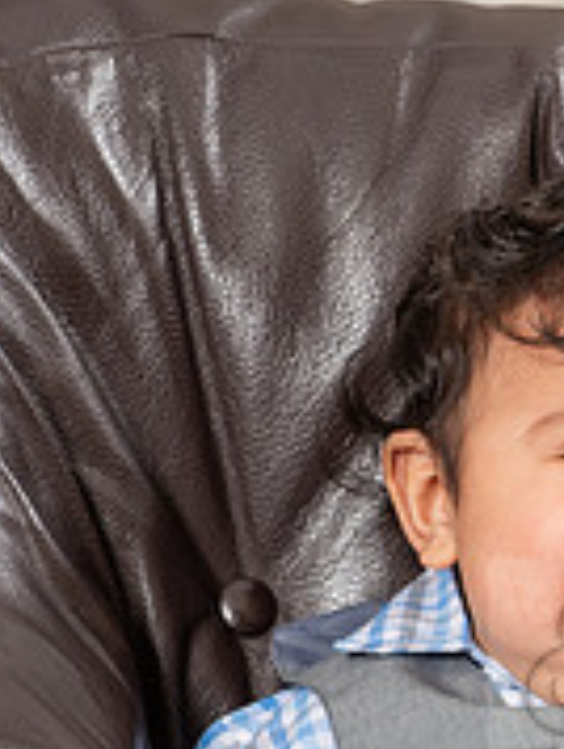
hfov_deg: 3.0
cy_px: 659
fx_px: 10858
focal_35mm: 501
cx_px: 854
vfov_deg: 3.9
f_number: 5.6
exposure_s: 1/125
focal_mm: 160
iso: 200
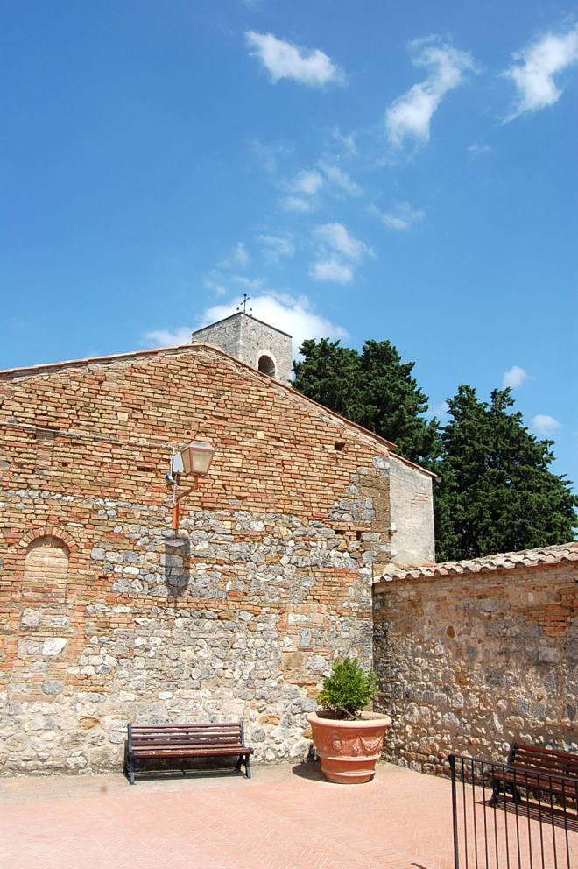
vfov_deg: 67.4
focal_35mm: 27
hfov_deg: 47.9
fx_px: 651
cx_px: 289
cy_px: 434
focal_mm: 18
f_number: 10
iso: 200
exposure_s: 1/320
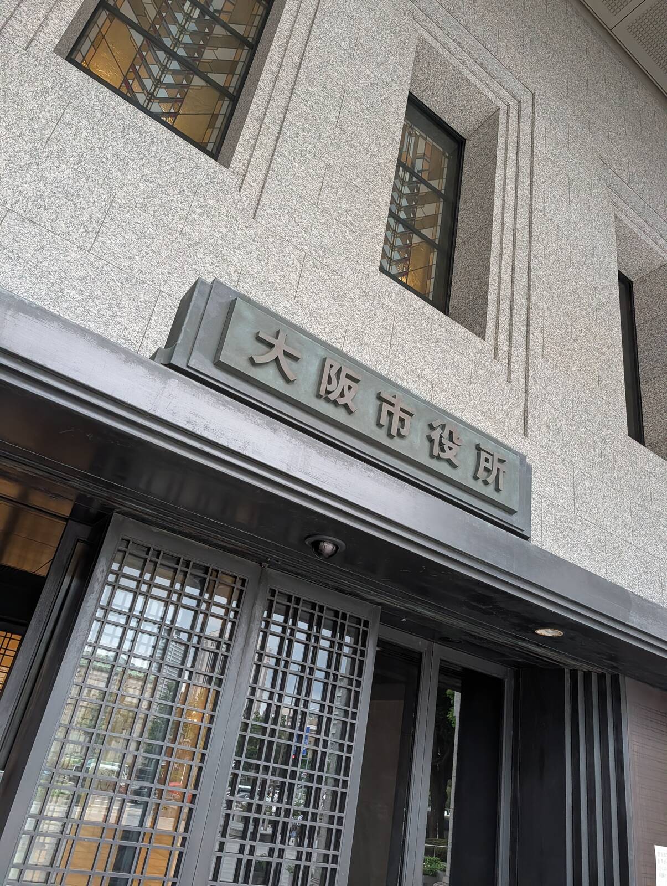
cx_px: 334
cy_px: 443
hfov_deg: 56.9
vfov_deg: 71.5
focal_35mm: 24
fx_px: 615
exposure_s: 1/490
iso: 1182
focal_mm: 6.9
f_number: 1.68
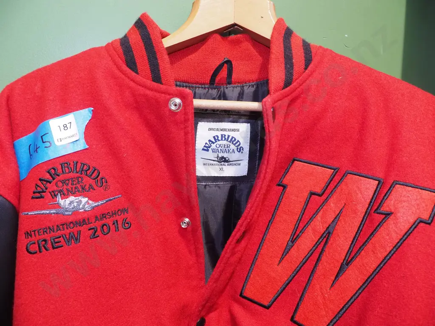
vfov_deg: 56.8
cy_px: 163
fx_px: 302
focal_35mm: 24
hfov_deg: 71.6
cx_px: 218
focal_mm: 12
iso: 2500
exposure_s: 1/60
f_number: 5.6
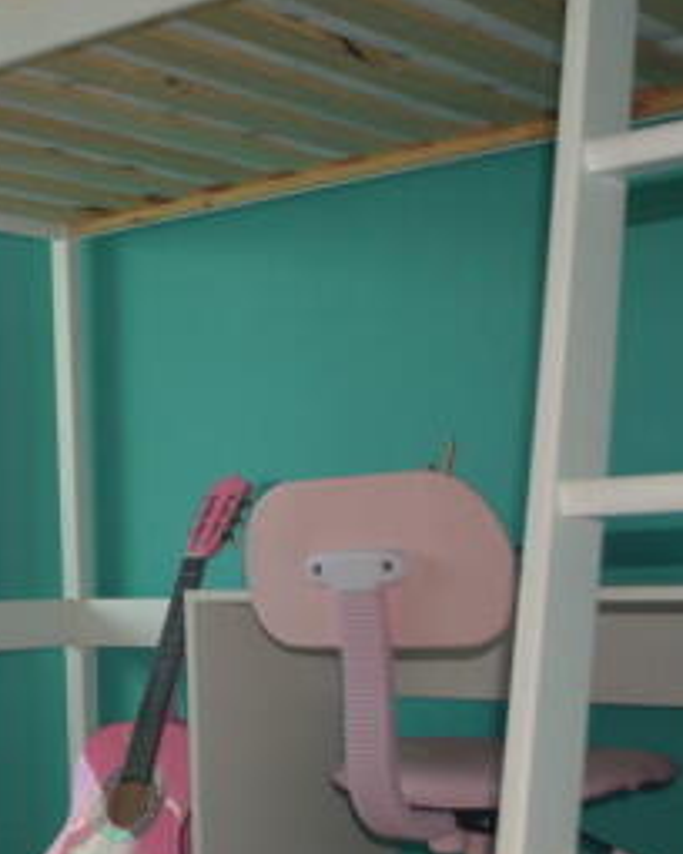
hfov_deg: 21.9
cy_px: 397
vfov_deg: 29.1
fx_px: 1642
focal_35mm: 65
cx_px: -109
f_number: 3.5
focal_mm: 18
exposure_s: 1/125
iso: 400
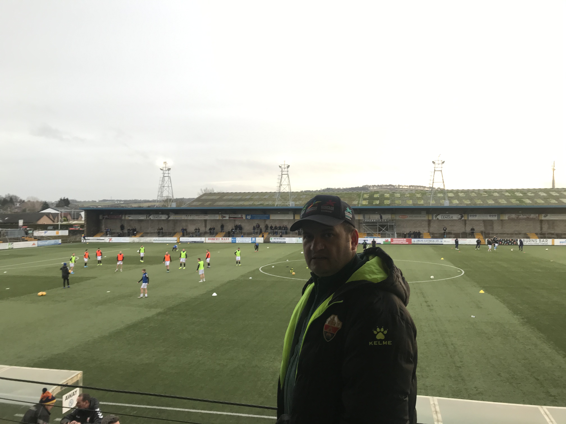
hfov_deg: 63.4
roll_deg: -0.3
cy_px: 212
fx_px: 458
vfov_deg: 49.7
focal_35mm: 28
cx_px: 283
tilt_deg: +1.0
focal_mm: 3.99
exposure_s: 1/49
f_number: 1.8
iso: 25
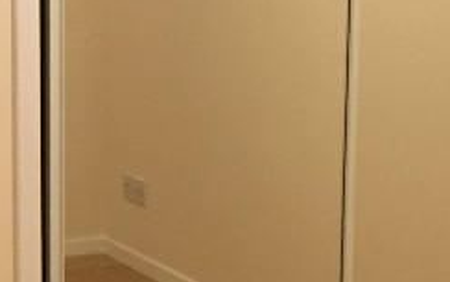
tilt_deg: -9.7
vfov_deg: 10.2
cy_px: 107
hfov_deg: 16.0
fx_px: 1584
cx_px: 70
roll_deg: -0.2
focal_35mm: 129
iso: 200
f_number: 2.2
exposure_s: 1/20
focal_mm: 4.15
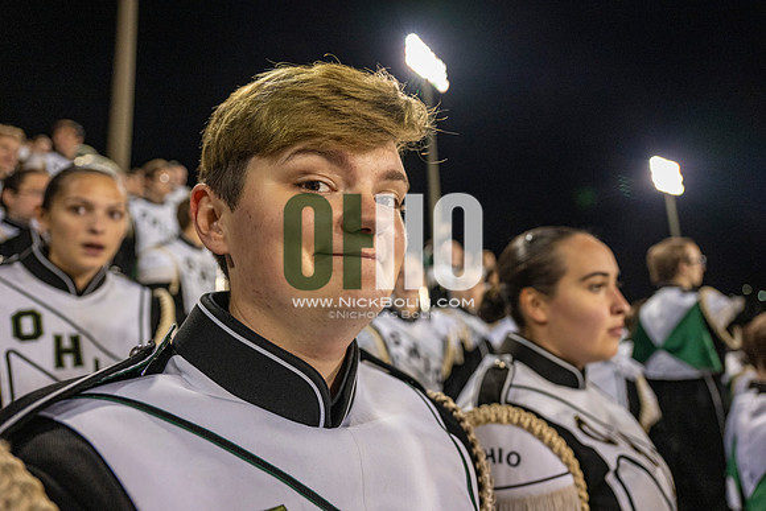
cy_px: 256
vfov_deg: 53.2
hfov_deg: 73.7
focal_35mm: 24
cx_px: 383
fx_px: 511
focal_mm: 24
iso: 2000
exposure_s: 1/500
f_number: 3.2
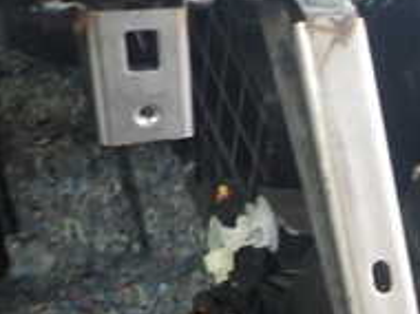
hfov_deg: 21.6
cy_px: 374
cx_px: 590
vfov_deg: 17.8
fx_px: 957
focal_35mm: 79
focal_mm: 4.5
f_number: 2
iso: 250
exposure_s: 1/30
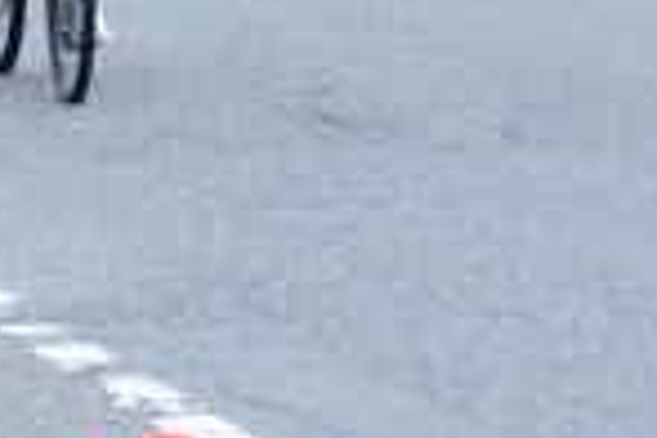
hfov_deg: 4.2
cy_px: -413
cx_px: 98
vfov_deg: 2.8
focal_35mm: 489
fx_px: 8924
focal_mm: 92
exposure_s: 1/2000
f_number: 11
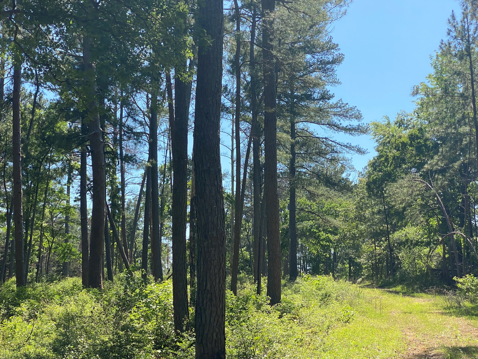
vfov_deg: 27.5
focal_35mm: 53
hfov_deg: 36.2
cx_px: 238
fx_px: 732
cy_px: 180
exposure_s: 1/749
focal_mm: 6
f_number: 2
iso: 20
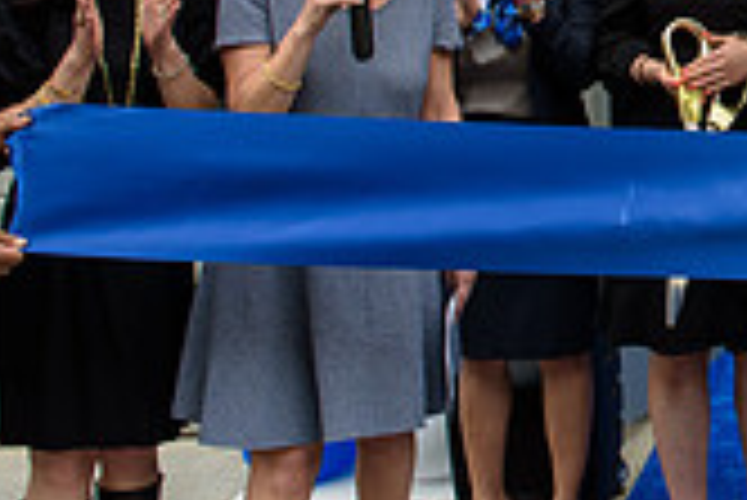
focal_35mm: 84
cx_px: 981
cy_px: -29
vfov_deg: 15.9
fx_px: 1744
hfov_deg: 21.7
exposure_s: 1/250
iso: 200
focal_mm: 24
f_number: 5
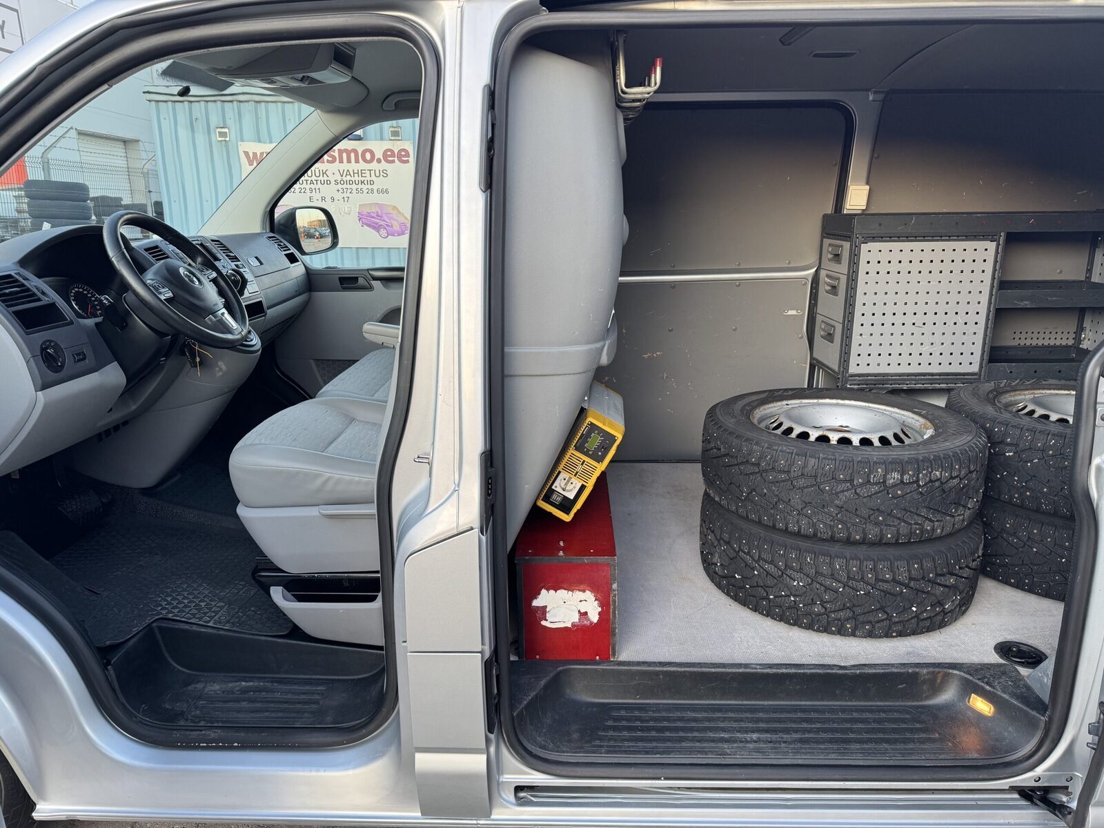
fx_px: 765
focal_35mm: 24
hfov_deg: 71.6
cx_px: 552
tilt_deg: -15.0
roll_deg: +0.9
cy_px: 414
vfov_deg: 56.8
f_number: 1.78
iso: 100
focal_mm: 6.76
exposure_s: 1/121
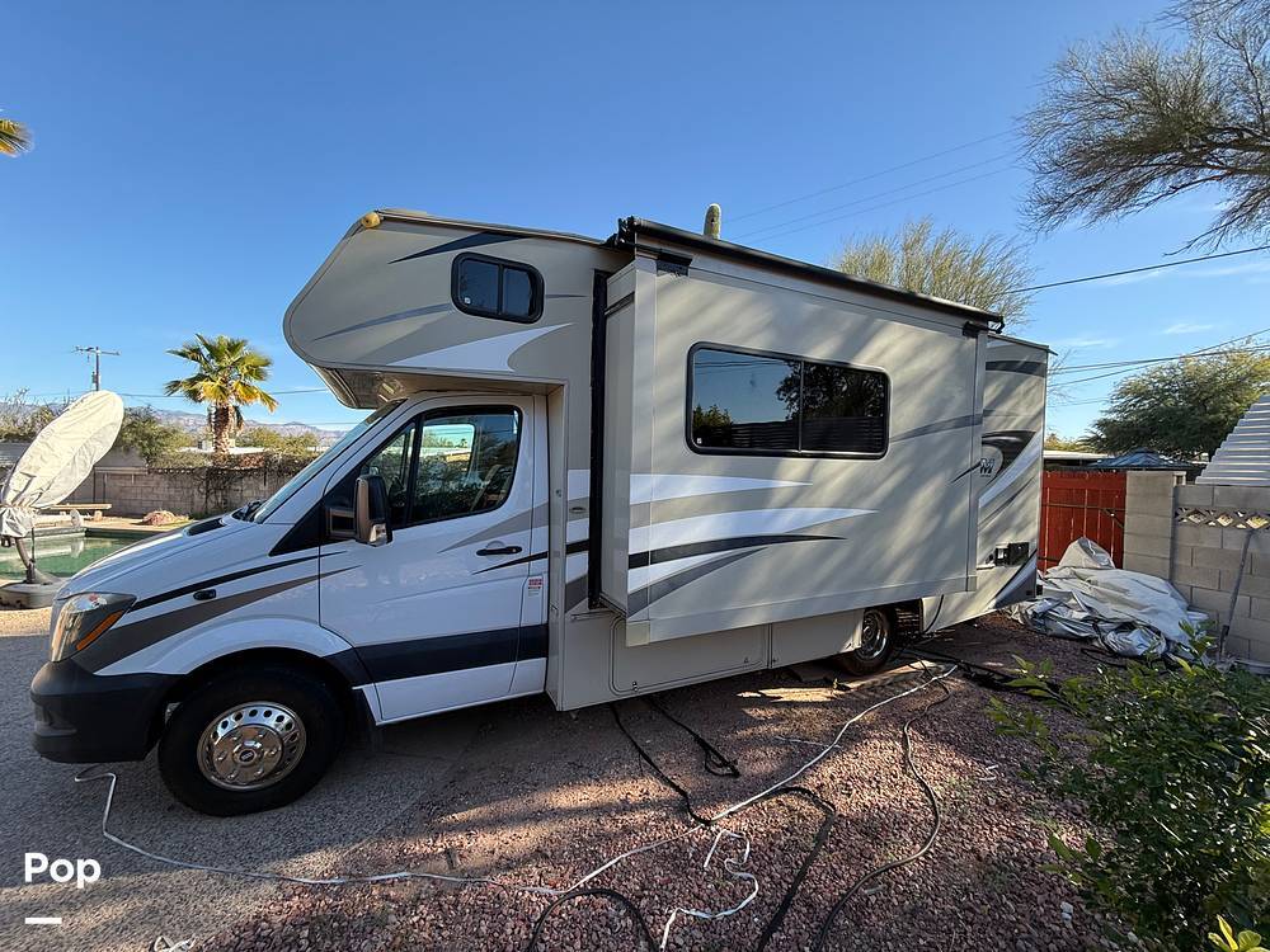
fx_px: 514
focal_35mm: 14
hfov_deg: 102.1
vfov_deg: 85.7
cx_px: 635
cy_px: 476
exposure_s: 1/395
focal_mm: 2.22
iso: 50
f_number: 2.2
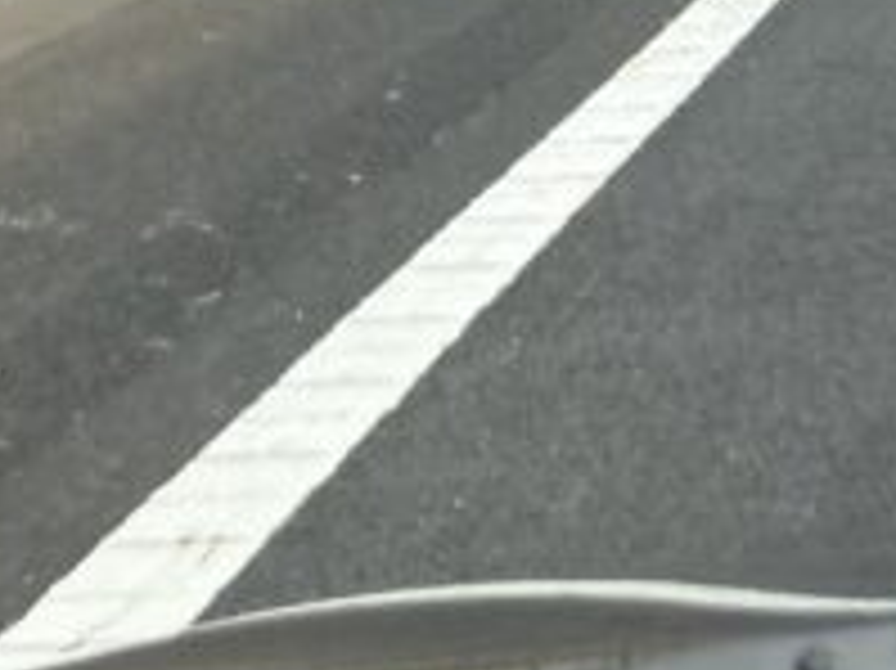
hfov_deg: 12.5
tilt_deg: +6.7
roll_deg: -0.1
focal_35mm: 144
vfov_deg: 9.2
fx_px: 3725
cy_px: -926
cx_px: 1607
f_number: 1.8
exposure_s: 1/1919
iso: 20
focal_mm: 3.99
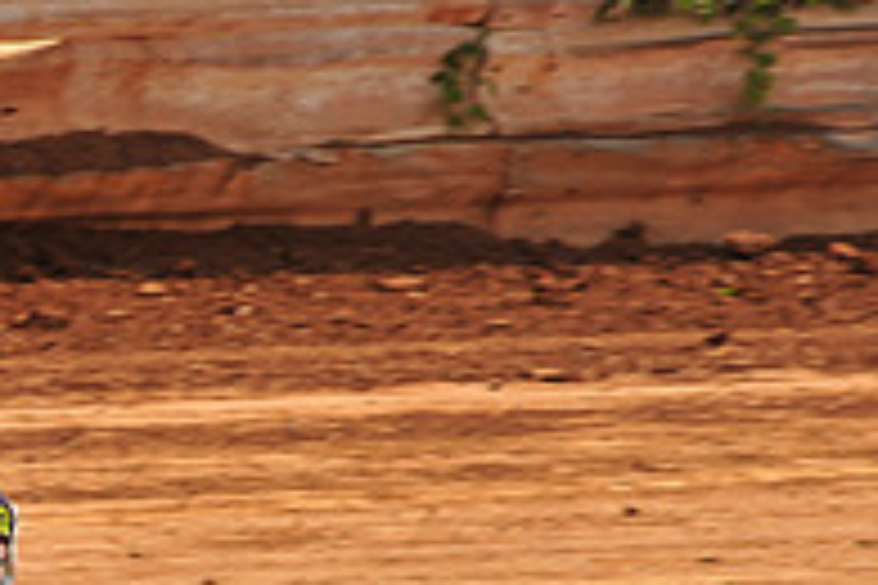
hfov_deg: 3.5
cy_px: 450
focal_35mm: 595
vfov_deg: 2.3
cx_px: -333
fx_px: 14510
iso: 200
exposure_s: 1/400
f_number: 9
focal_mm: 200
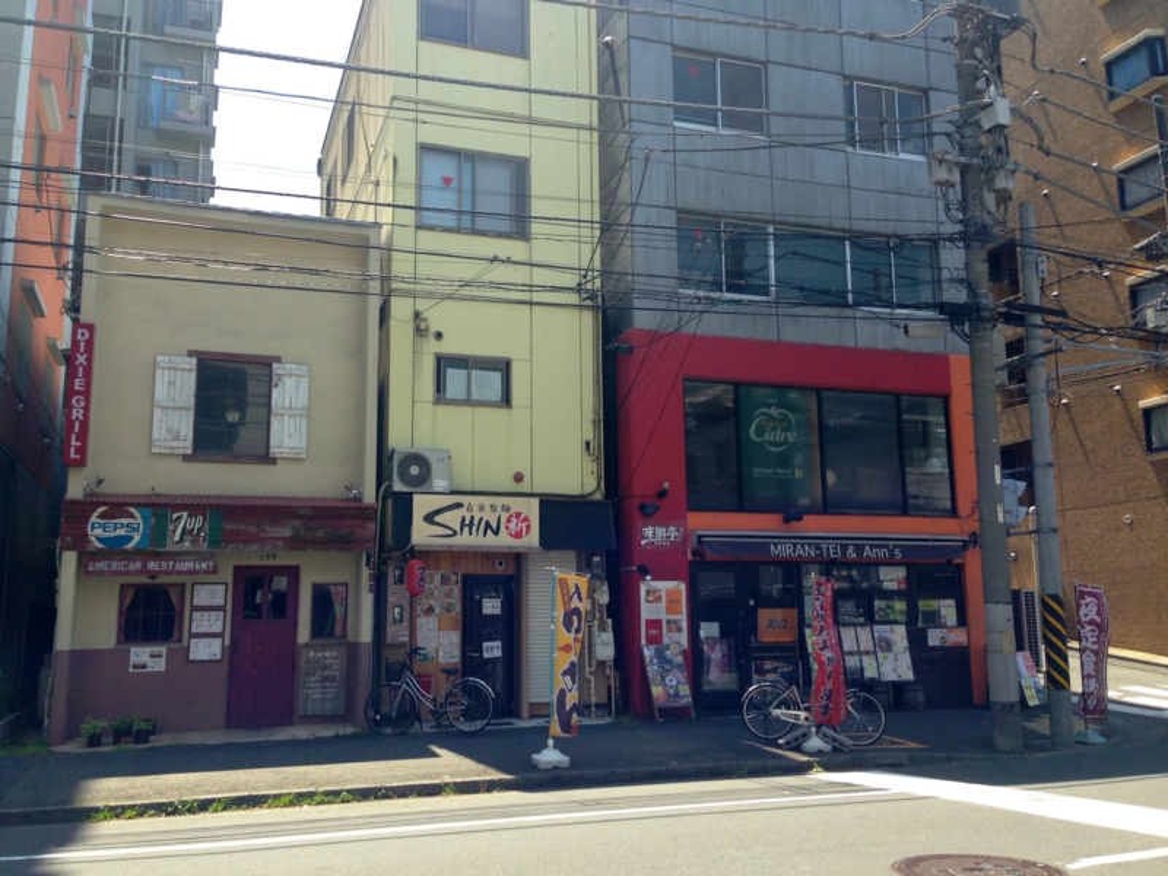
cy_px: 438
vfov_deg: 42.9
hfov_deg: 55.4
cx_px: 584
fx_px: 1113
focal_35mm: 33
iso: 50
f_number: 2.4
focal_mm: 4.12
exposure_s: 1/645
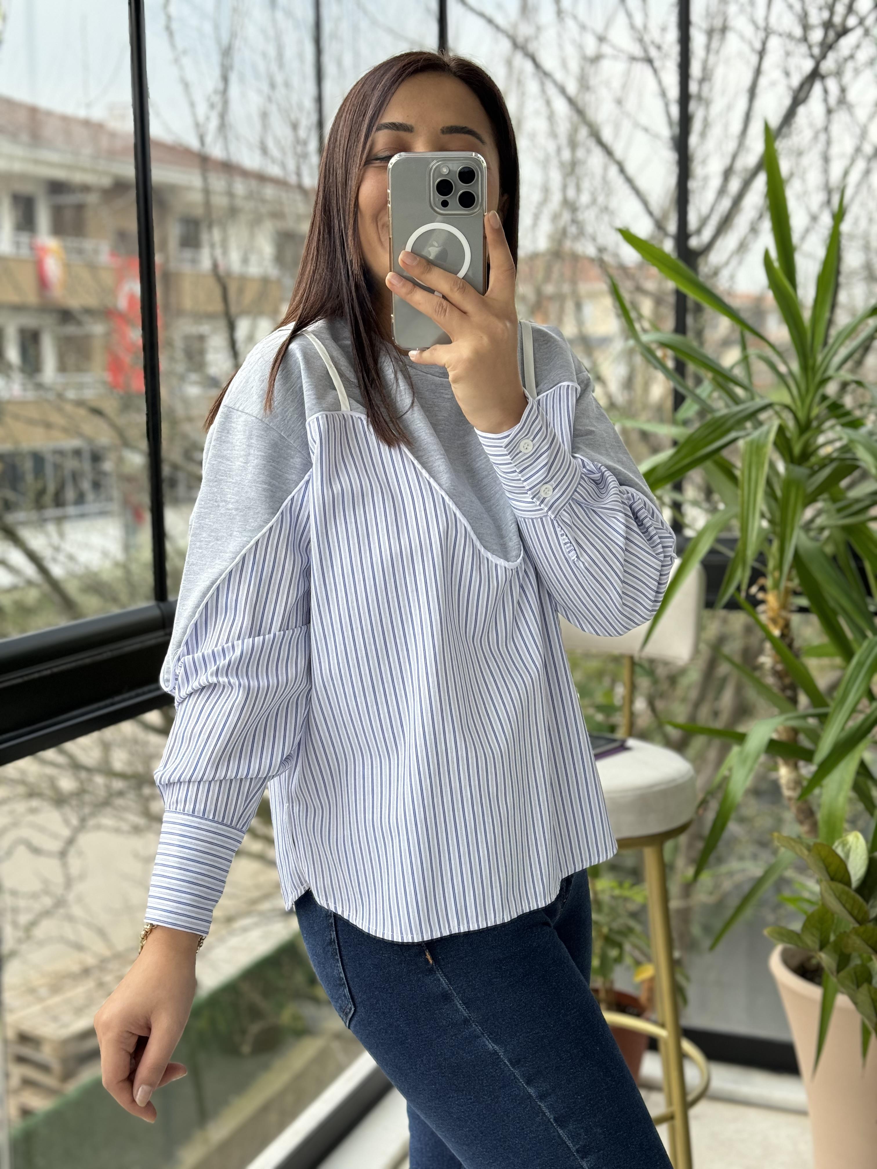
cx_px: 438
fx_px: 1621
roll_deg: +0.1
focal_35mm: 48
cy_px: 584
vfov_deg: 39.7
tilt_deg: -19.0
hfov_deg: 30.3
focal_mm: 6.86
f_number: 1.78
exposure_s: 1/138
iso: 100
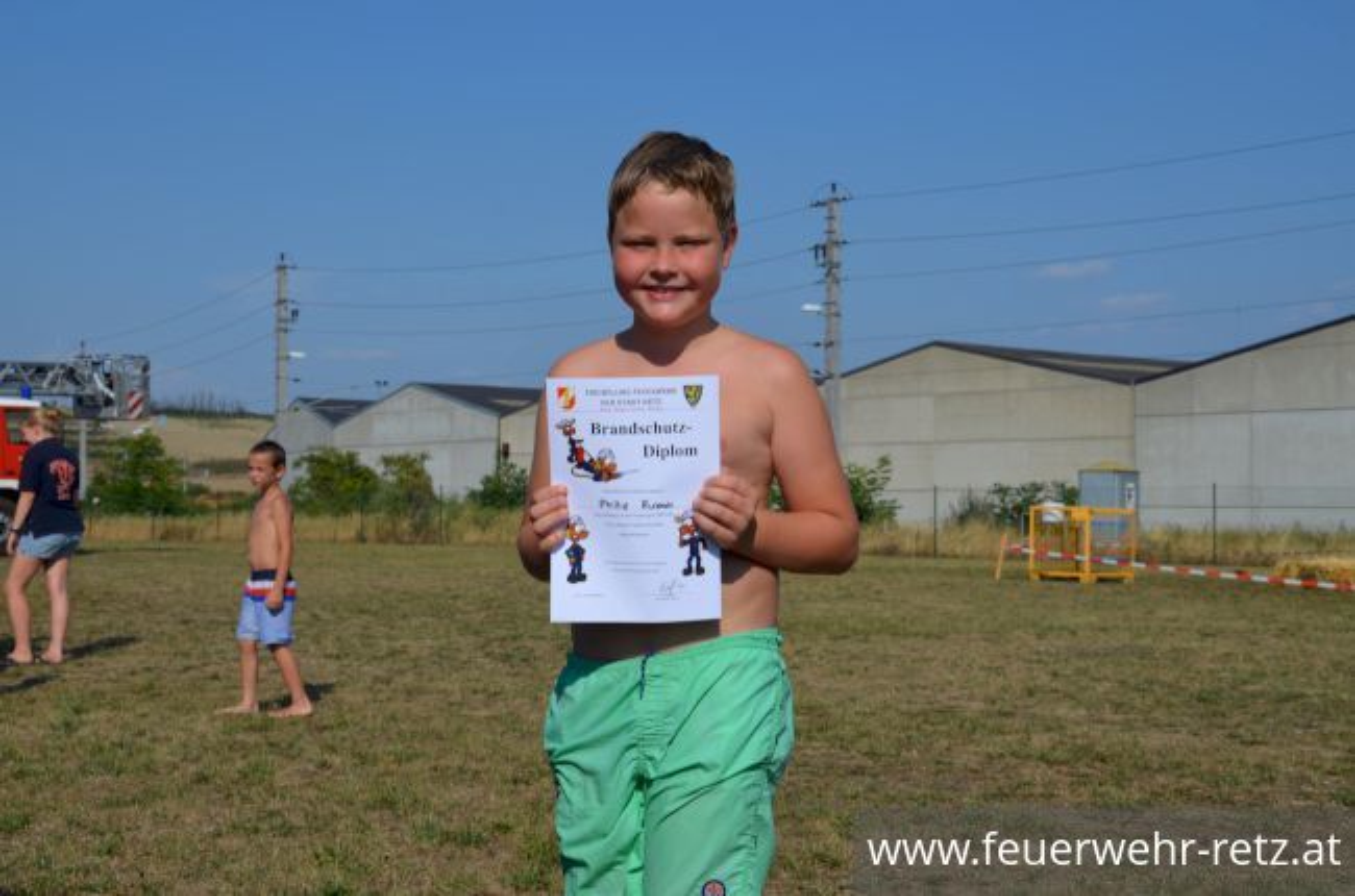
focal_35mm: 57
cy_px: 448
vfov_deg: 23.7
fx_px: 2140
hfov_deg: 35.1
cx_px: 678
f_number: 10
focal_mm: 38
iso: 100
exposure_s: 1/400
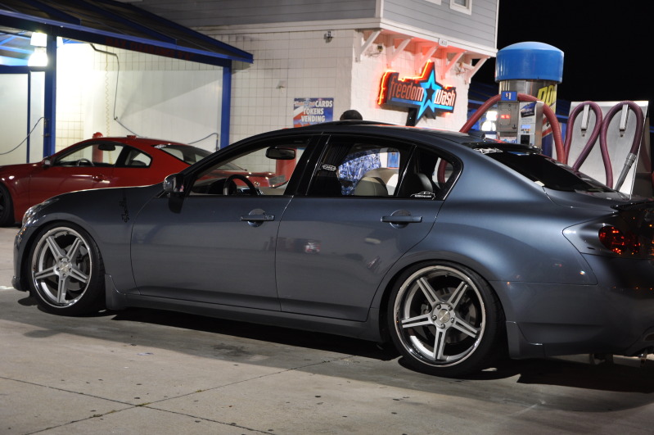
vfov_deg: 22.6
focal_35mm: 60
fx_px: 1089
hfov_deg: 33.4
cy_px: 218
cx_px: 327
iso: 320
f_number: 5.6
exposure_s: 1/6
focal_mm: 40
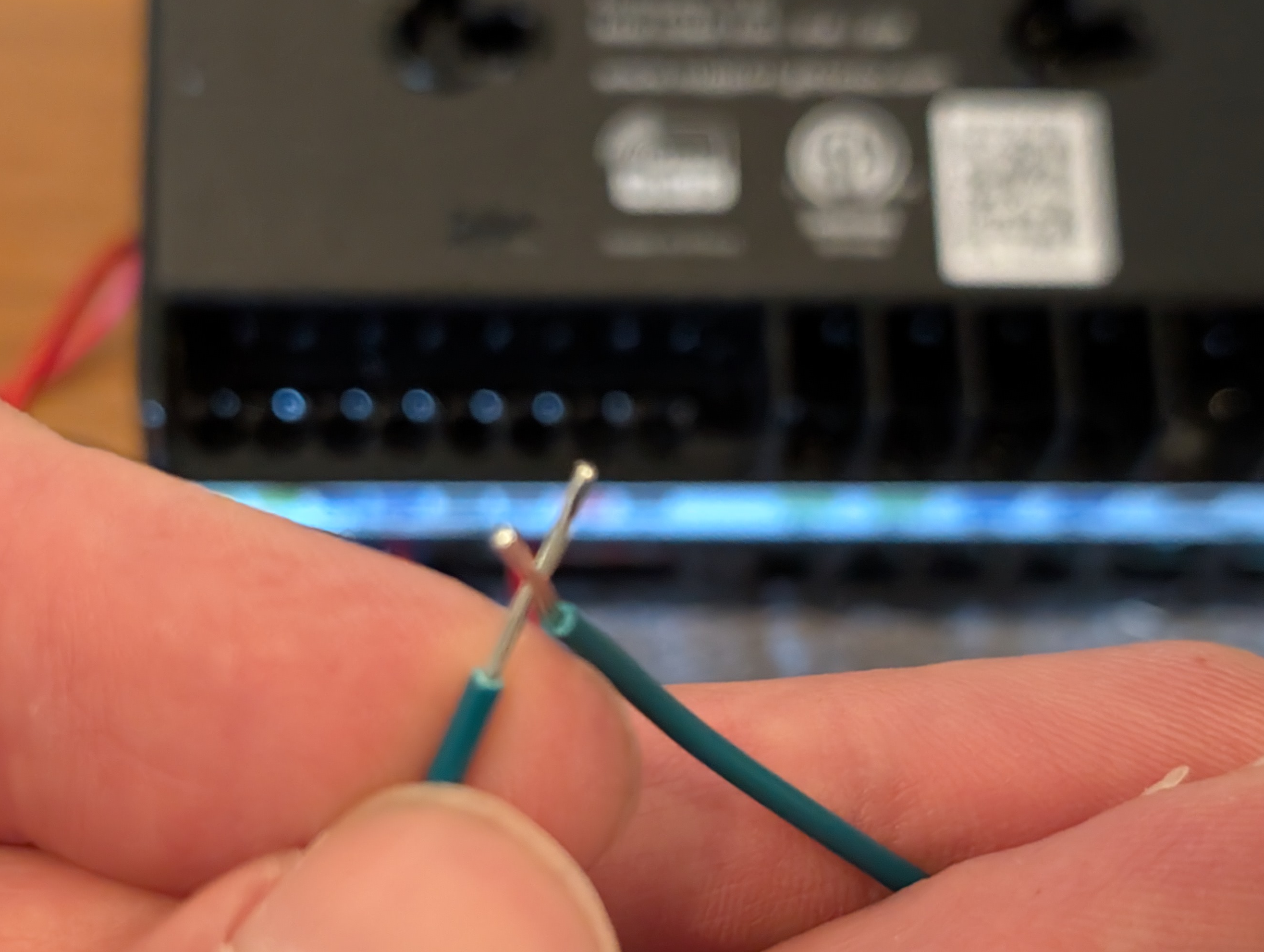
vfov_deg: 19.3
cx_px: 532
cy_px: 680
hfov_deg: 25.6
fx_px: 2779
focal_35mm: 76
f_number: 1.68
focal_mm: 6.9
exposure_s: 1/60
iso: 592
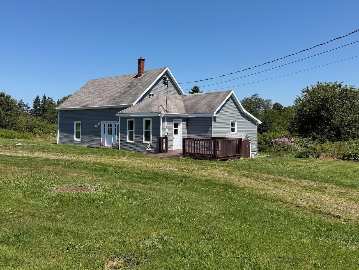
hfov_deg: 59.7
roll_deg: -0.2
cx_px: 155
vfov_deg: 46.6
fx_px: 311
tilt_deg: +1.8
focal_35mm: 30
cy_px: 114
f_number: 1.78
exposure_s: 1/4673
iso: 80
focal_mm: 6.76
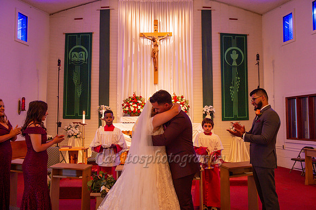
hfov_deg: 55.8
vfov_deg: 38.8
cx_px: 158
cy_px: 105
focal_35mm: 34
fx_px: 298
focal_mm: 34
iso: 1250
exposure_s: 1/60
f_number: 4.5
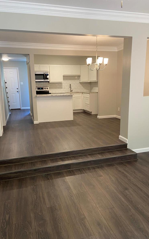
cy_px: 120
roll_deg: +1.6
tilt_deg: -9.1
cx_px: 74
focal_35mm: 28
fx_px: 182
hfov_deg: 44.5
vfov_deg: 66.5
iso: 125
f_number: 1.8
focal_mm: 4.25
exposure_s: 1/60
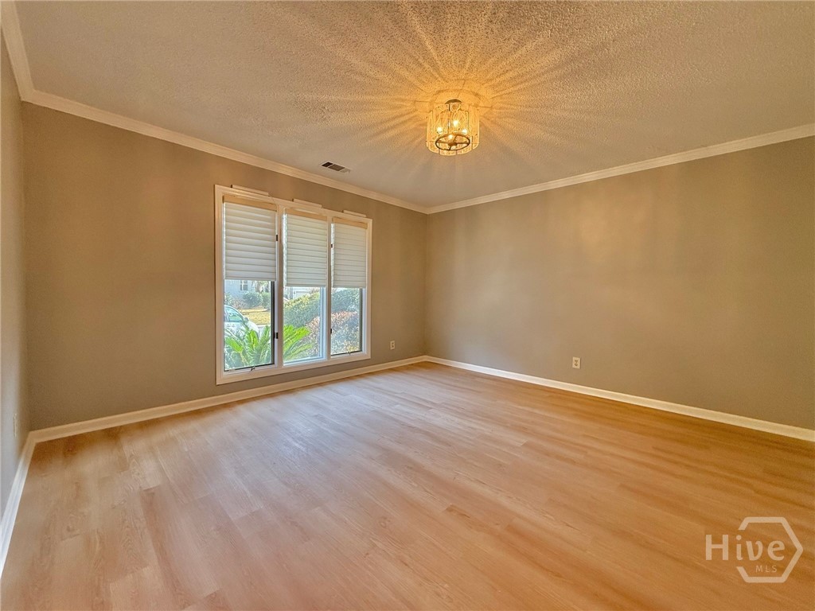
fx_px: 330
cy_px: 306
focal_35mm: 14
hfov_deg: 102.1
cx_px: 408
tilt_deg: -2.6
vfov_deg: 85.7
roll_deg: -1.3
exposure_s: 1/120
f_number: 2.2
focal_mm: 2.22
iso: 160
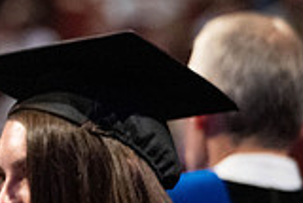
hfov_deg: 4.1
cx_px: -270
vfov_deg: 2.8
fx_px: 4220
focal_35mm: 501
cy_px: 83
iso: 6400
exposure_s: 1/160
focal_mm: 120
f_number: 3.5
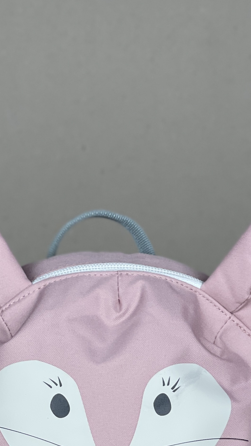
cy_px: 456
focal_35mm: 150
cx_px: 108
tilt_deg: -6.9
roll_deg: -0.9
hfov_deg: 8.1
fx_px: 1775
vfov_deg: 14.1
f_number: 2.2
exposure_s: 1/100
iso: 50
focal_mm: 7.5
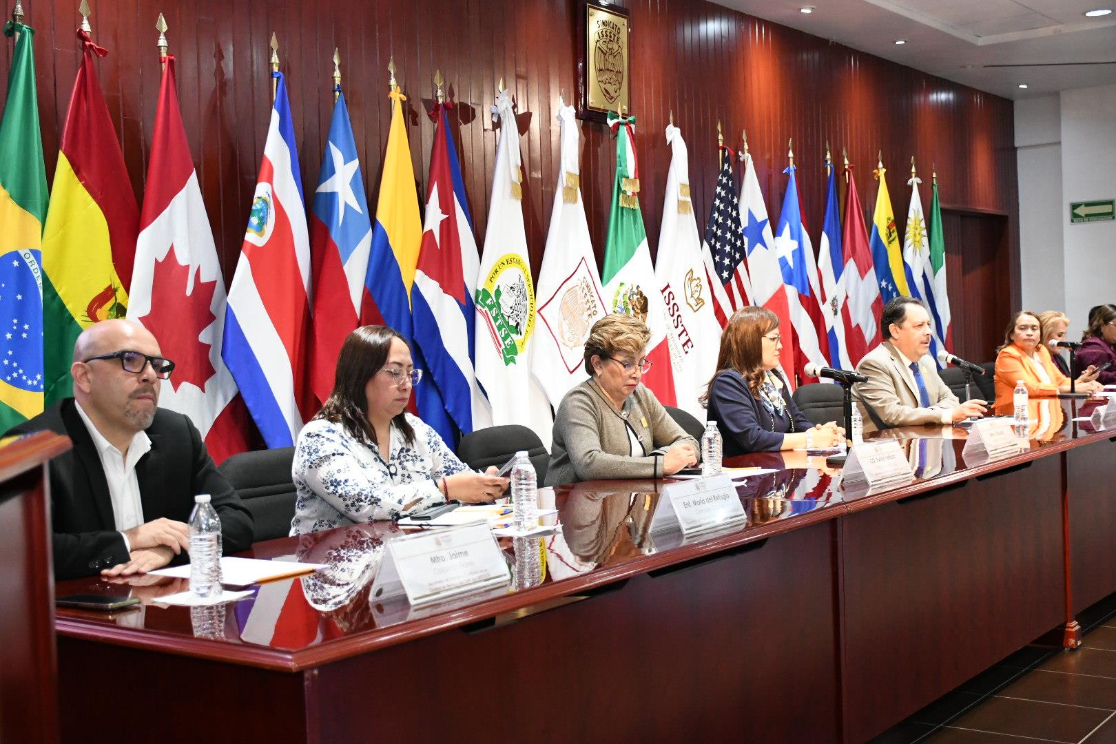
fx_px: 1395
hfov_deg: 43.6
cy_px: 372
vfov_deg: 29.9
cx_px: 558
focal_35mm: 45
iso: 4000
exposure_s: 1/100
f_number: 4
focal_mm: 30
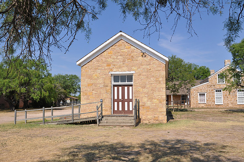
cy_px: 81
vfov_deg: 36.8
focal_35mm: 36
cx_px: 122
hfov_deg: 53.2
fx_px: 244
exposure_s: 1/320
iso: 200
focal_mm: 24
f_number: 9
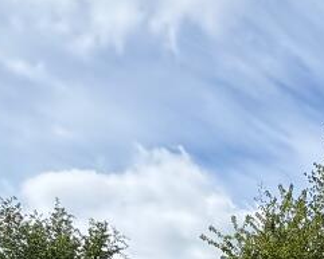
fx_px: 556
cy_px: 486
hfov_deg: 30.0
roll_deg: -1.8
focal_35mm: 58
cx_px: 331
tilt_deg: -5.2
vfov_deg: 19.0
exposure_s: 1/980
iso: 64
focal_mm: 2.22
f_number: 2.2
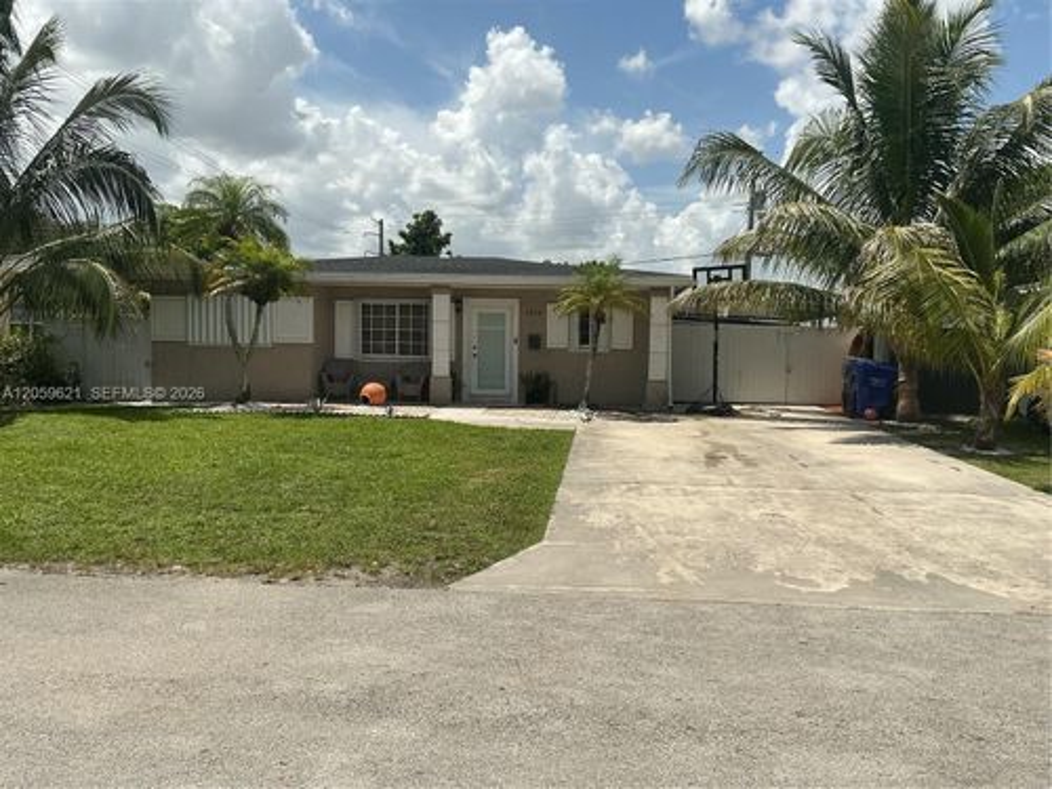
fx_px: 881
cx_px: 526
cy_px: 394
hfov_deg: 61.7
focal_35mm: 29
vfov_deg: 48.2
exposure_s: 1/3534
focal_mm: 3
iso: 25
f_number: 1.8
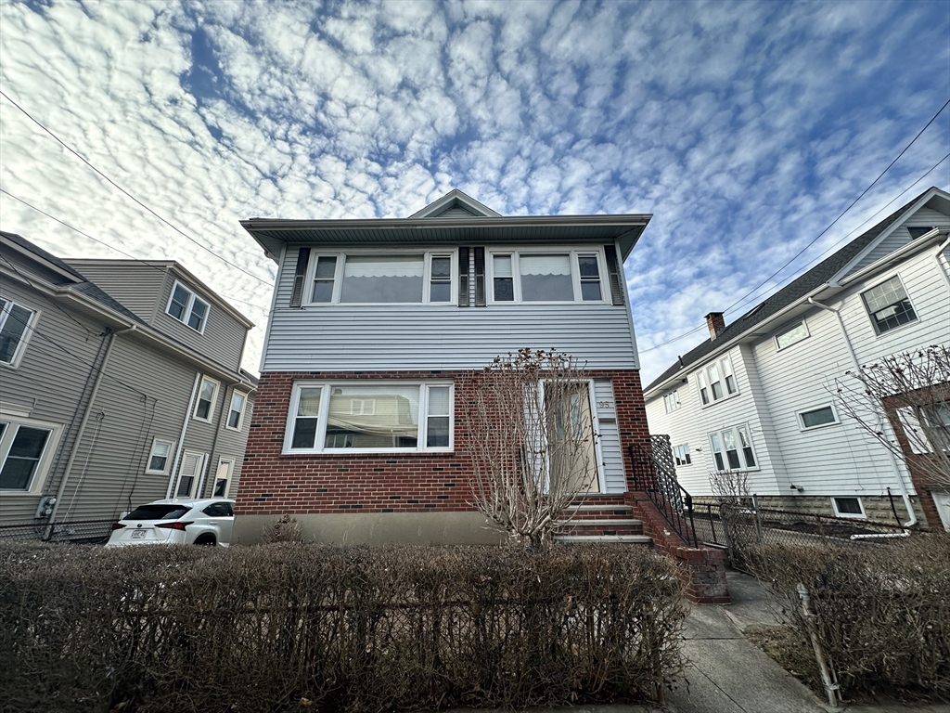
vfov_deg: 85.7
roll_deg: +0.1
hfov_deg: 102.1
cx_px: 475
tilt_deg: +20.1
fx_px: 384
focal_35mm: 14
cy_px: 356
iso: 50
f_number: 2.2
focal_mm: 2.22
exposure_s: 1/716
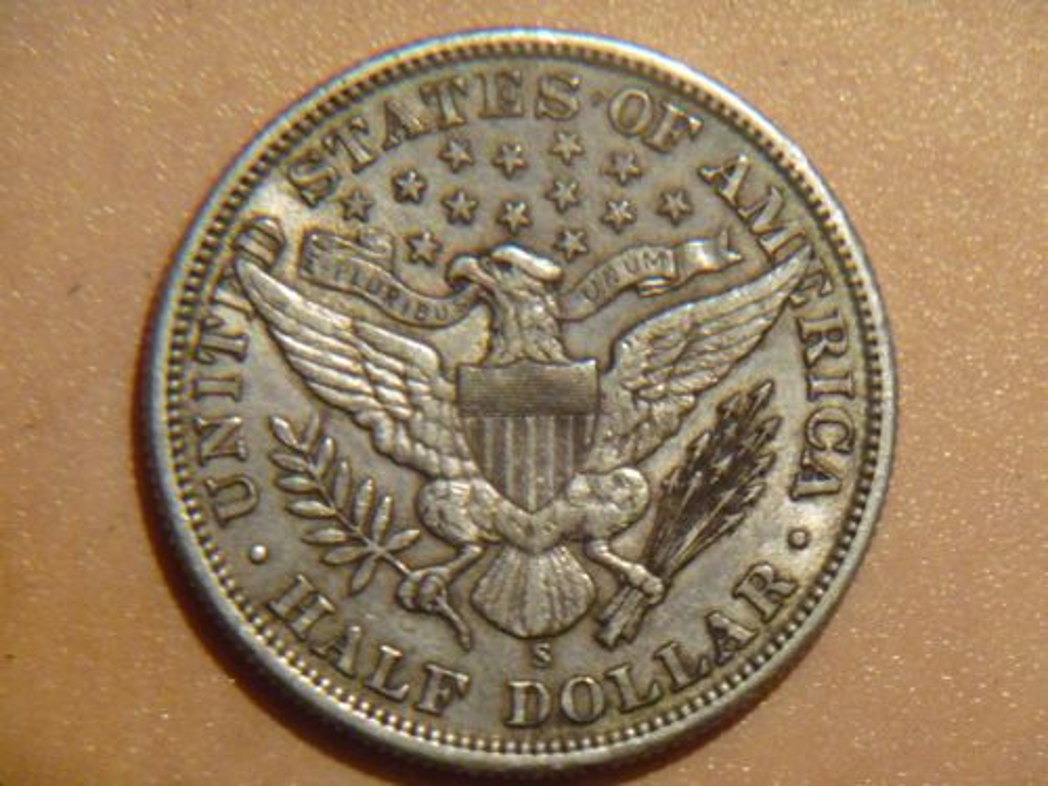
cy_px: 393
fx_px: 5389
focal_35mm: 178
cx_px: 524
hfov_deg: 11.1
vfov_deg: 8.3
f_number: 4.8
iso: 800
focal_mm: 30.5
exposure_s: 1/30
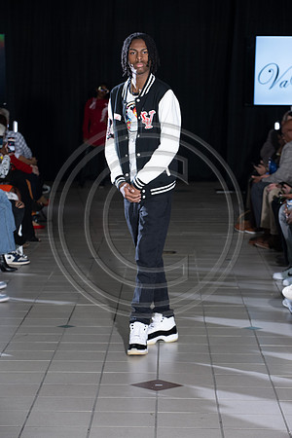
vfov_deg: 17.6
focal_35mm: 116
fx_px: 1411
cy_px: 219
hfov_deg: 11.8
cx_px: 146
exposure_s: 1/160
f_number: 6.3
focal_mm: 116
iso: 1250
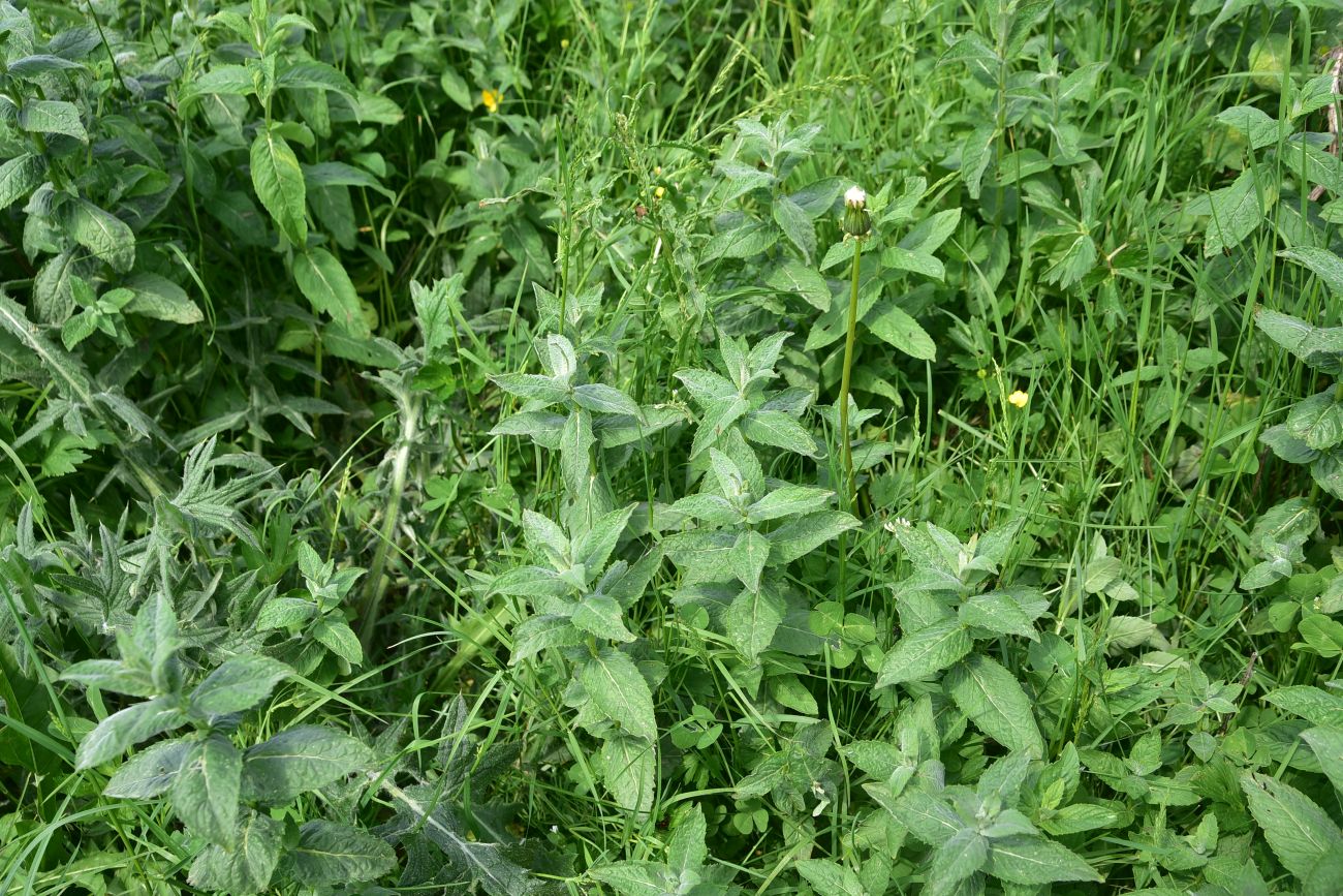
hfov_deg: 39.6
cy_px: 448
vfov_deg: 27.0
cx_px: 672
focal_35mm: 50
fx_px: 1865
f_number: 8
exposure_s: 1/125
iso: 160
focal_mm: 50
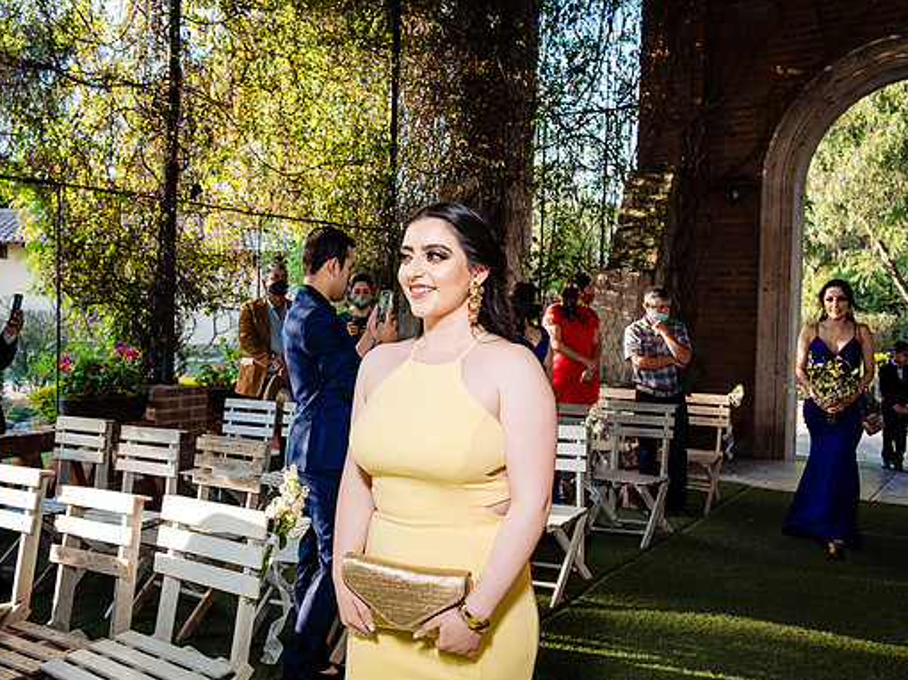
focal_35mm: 35
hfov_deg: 52.6
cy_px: 339
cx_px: 443
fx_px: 918
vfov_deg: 40.7
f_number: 7.1
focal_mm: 32
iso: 1000
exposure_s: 1/200
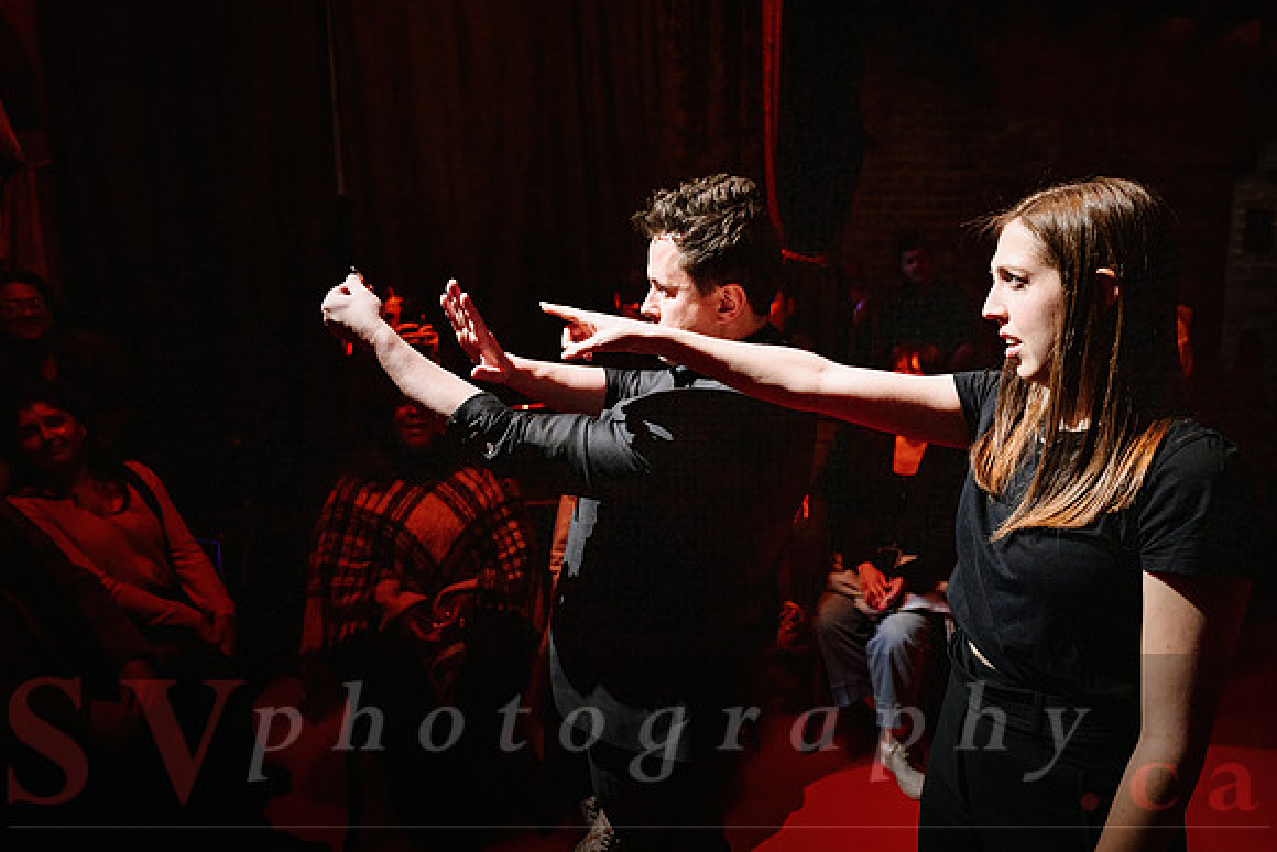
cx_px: 691
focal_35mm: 26
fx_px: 922
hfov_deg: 69.3
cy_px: 391
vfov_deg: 49.6
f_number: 2.8
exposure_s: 1/125
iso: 3200
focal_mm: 24
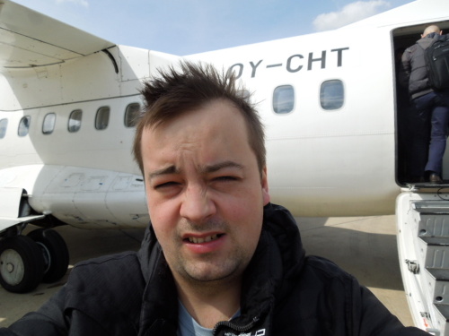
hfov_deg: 69.4
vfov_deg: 54.9
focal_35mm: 25
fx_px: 324
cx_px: 224
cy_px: 168
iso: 100
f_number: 3.3
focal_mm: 4.5
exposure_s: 1/1600
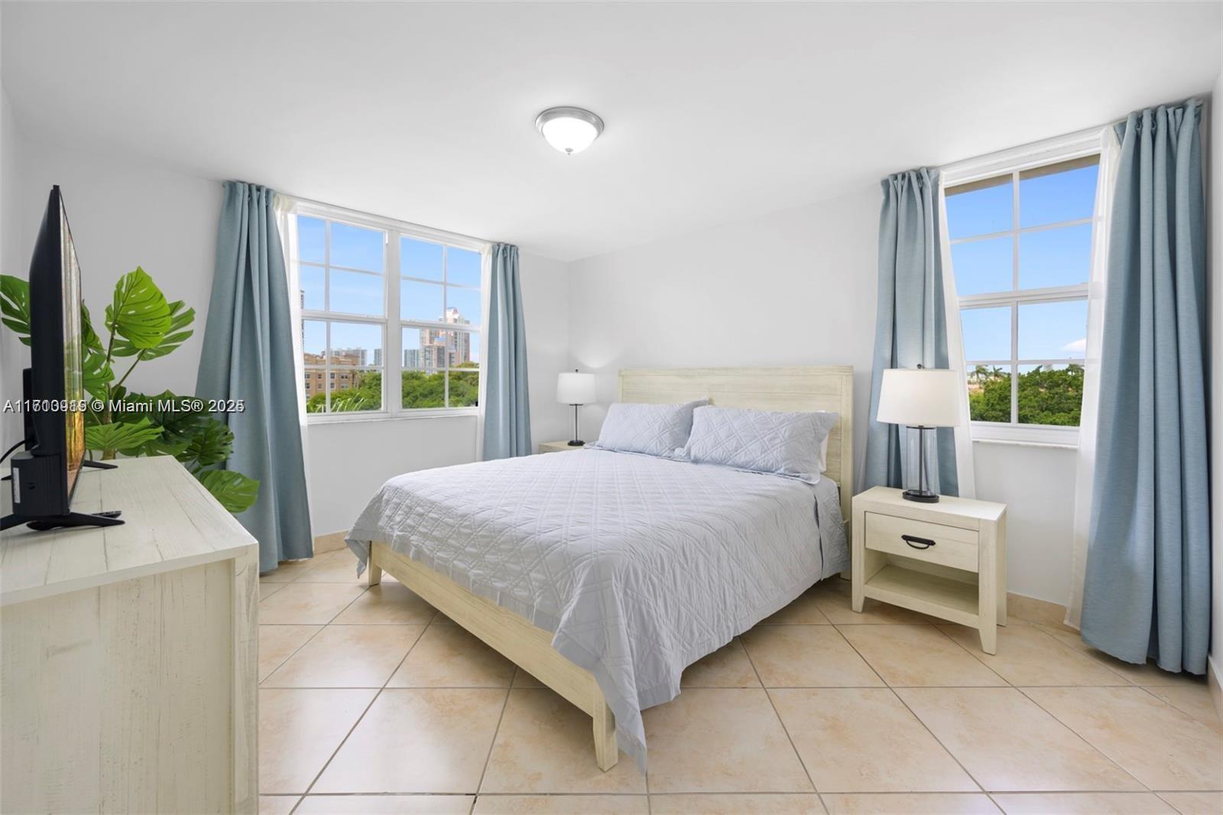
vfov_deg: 81.2
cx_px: 612
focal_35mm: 14
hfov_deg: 104.3
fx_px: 475
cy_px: 408
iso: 100
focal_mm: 14
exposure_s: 1/15
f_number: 8
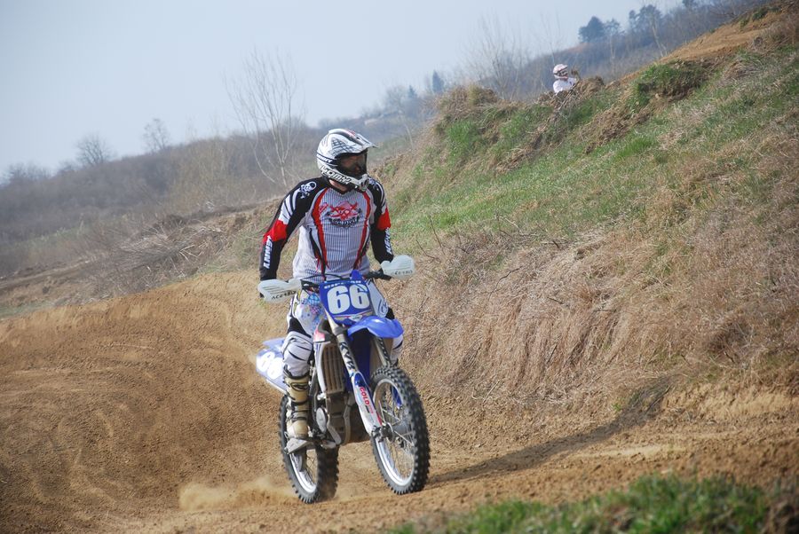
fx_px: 3499
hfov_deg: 13.0
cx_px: 400
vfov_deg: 8.7
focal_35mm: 158
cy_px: 267
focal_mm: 105
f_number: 5.6
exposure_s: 1/500
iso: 160
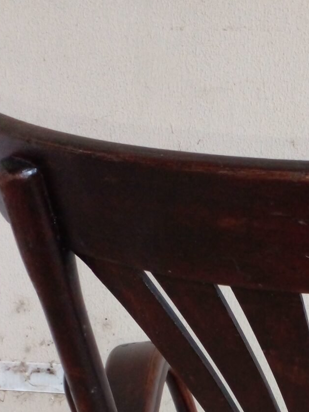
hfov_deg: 17.3
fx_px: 976
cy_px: 555
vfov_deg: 21.3
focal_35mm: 82
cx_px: 353
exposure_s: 1/50
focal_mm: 3.6
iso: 160
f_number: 1.9
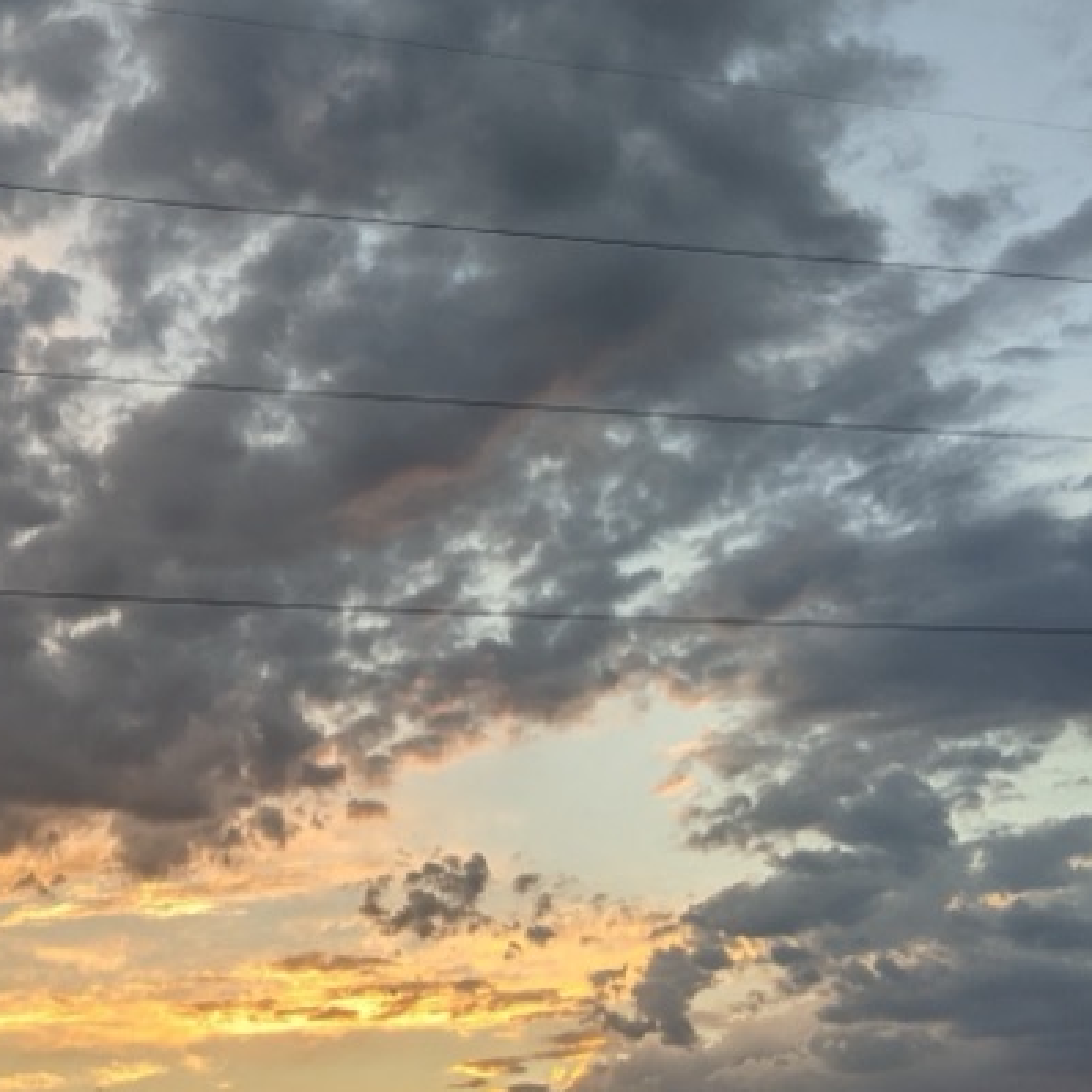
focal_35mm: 57
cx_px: 82
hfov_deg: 28.7
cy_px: 620
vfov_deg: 30.0
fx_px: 2034
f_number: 1.8
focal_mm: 4.44
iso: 44
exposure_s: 1/690
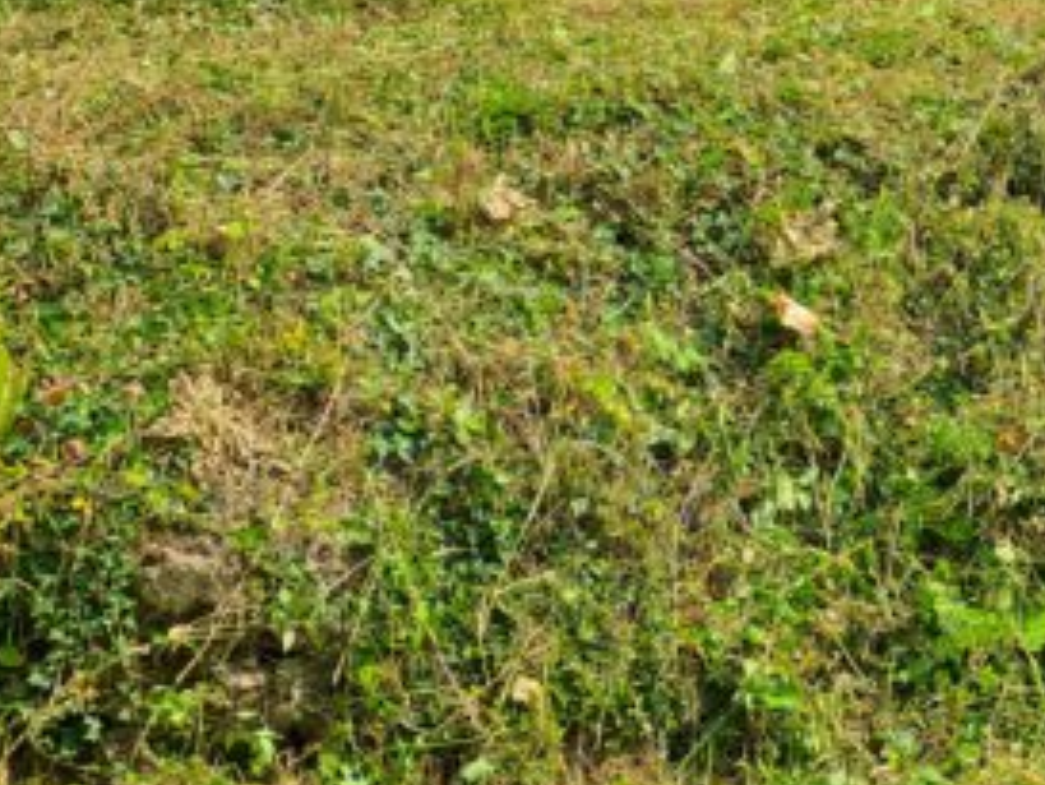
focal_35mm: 66
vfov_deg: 22.1
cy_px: 214
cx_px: 1087
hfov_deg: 27.4
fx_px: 1993
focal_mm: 4.65
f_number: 1.8
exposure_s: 1/1094
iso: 32
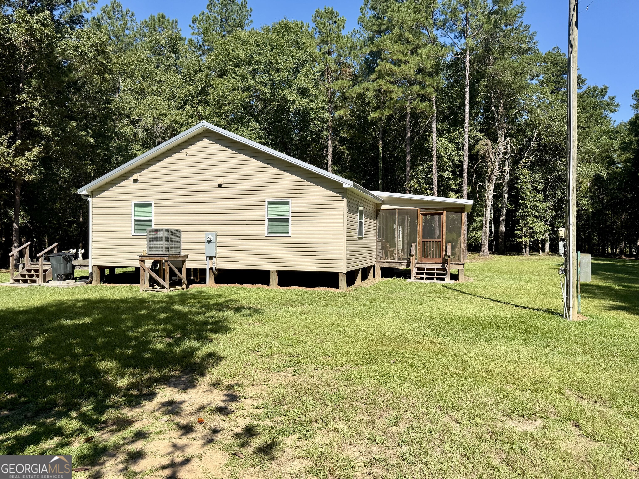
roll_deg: -0.3
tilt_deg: +0.0
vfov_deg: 56.8
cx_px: 320
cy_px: 240
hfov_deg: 71.6
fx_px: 443
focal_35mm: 24
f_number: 1.78
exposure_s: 1/3953
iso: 80
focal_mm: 6.76
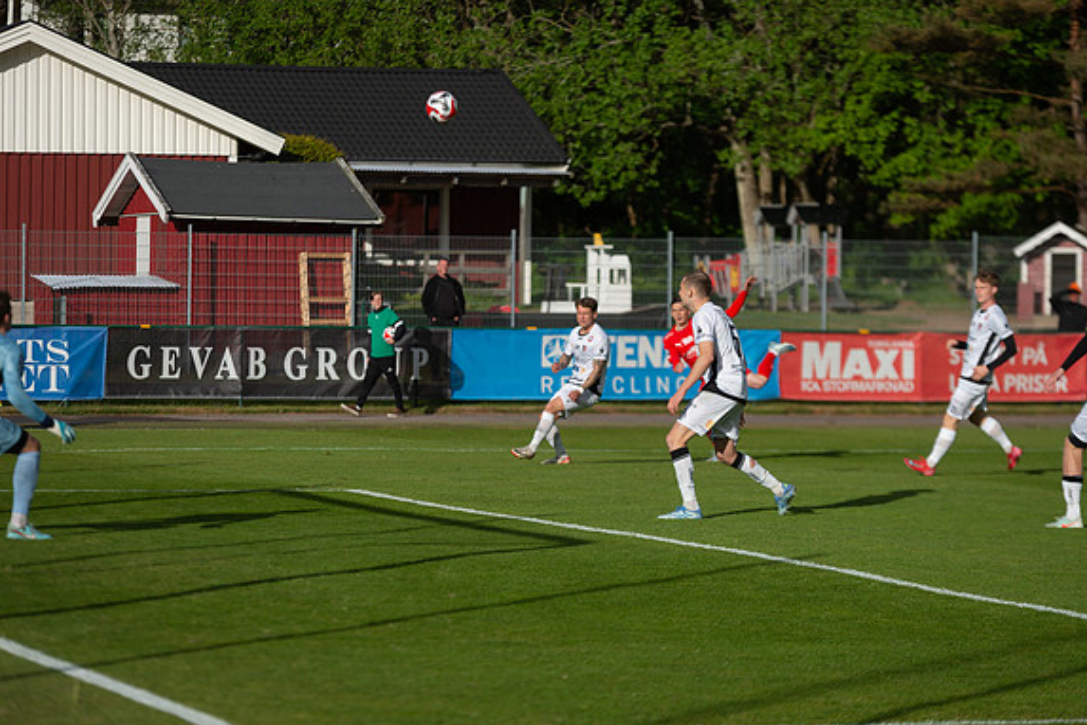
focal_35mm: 162
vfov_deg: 8.5
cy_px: 364
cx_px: 543
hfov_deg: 12.7
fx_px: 4891
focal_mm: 160
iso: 100
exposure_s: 1/2500
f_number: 3.2
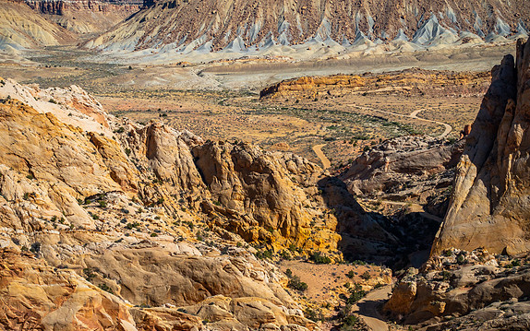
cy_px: 171
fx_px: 982
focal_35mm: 68
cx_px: 265
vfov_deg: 19.2
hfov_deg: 30.2
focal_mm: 24.28
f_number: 5
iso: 250
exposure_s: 1/320
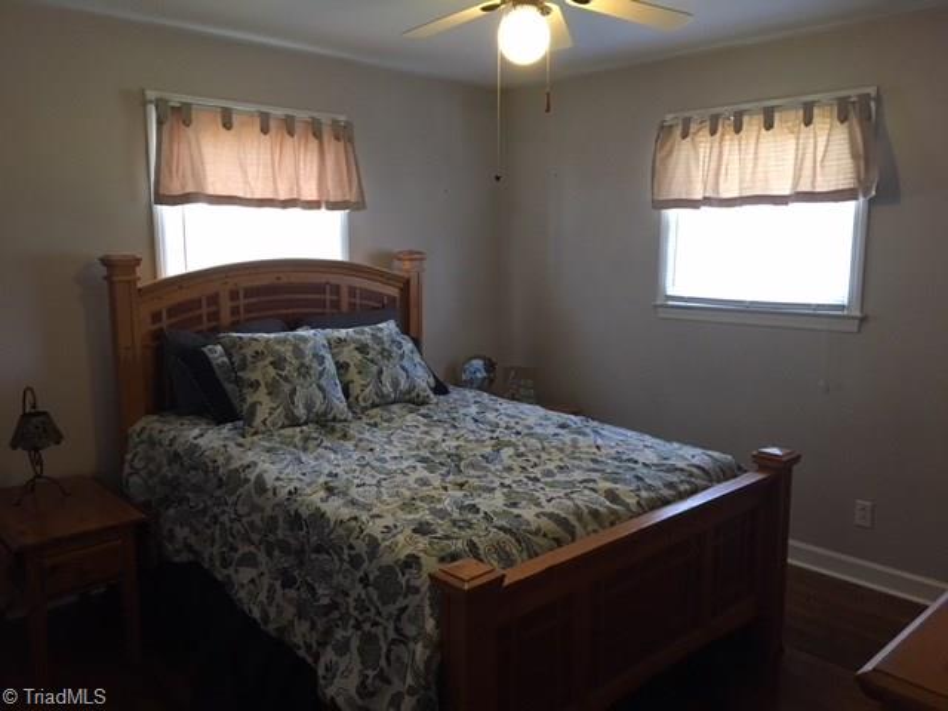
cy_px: 356
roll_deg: +0.3
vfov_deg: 48.2
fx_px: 794
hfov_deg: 61.7
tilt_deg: -8.4
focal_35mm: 29
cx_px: 474
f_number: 2.2
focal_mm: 4.15
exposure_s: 1/30
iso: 125
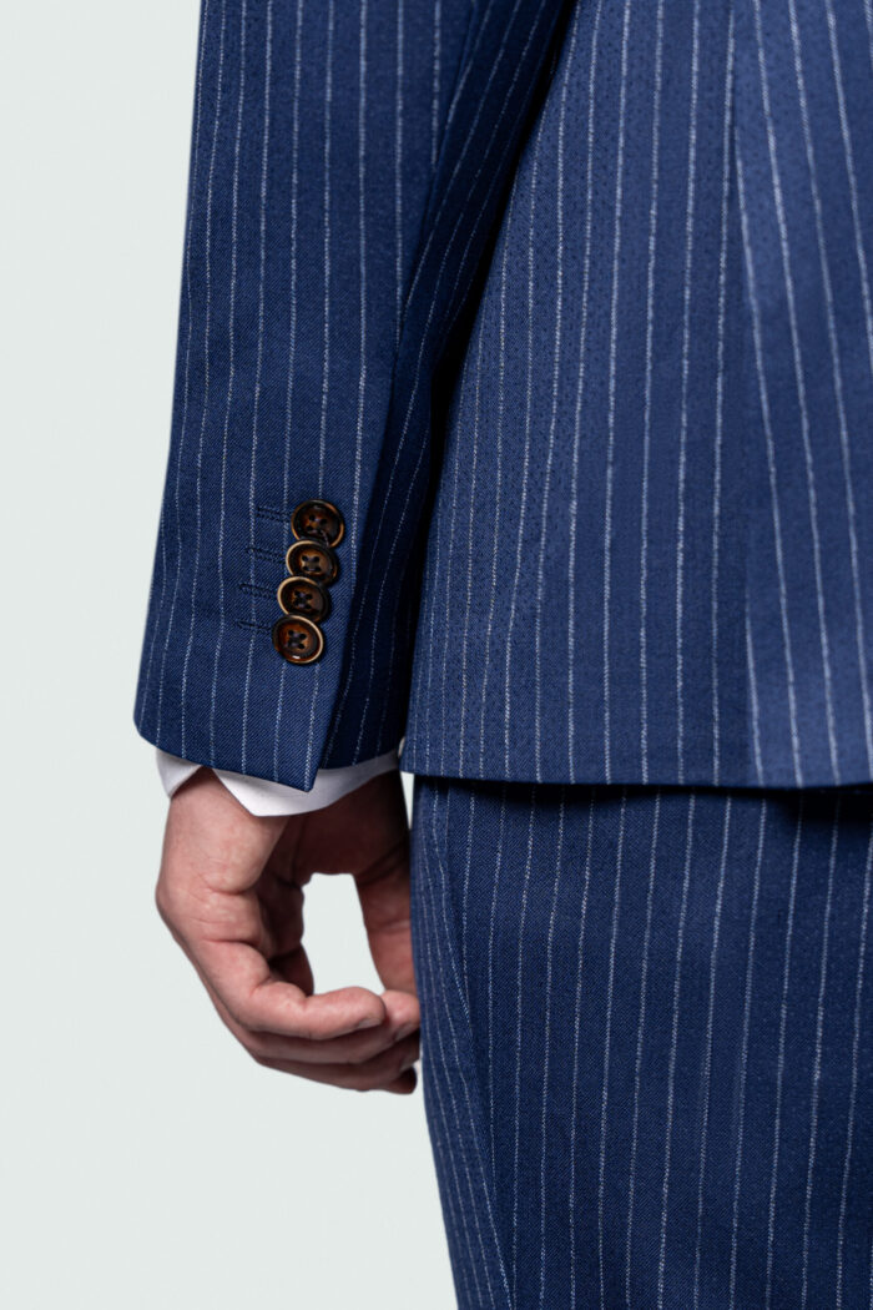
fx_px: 3819
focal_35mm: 105
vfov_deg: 19.5
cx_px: 436
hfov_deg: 13.0
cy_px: 655
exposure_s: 1/100
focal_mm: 70
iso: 100
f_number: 2.8
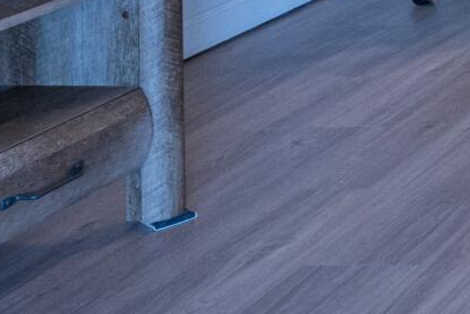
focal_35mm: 103
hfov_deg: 13.0
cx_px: 1225
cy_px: -426
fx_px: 1345
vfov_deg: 11.2
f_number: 8
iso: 640
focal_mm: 14
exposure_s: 1/40
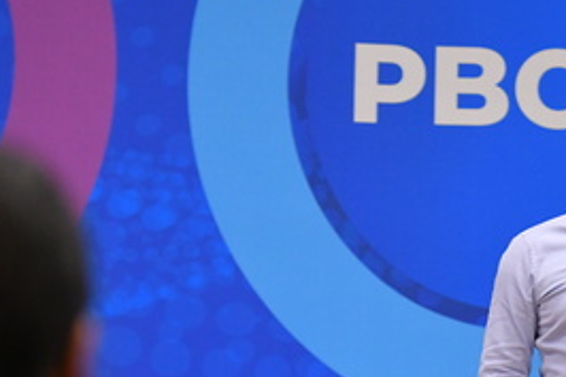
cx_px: 751
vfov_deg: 4.6
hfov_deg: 6.8
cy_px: 367
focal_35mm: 301
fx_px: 4729
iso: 2000
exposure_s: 1/160
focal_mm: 100
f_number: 2.8
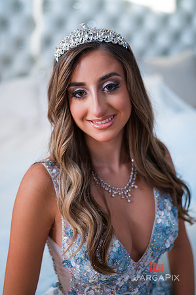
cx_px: 98
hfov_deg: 26.9
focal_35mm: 50
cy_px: 148
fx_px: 409
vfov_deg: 39.6
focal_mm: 50
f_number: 2
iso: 200
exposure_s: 1/125
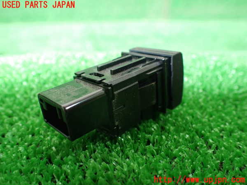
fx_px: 214
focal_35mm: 30
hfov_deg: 60.0
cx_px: 124
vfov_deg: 46.8
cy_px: 92
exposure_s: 1/60
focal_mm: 5.4
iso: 800
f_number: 2.3
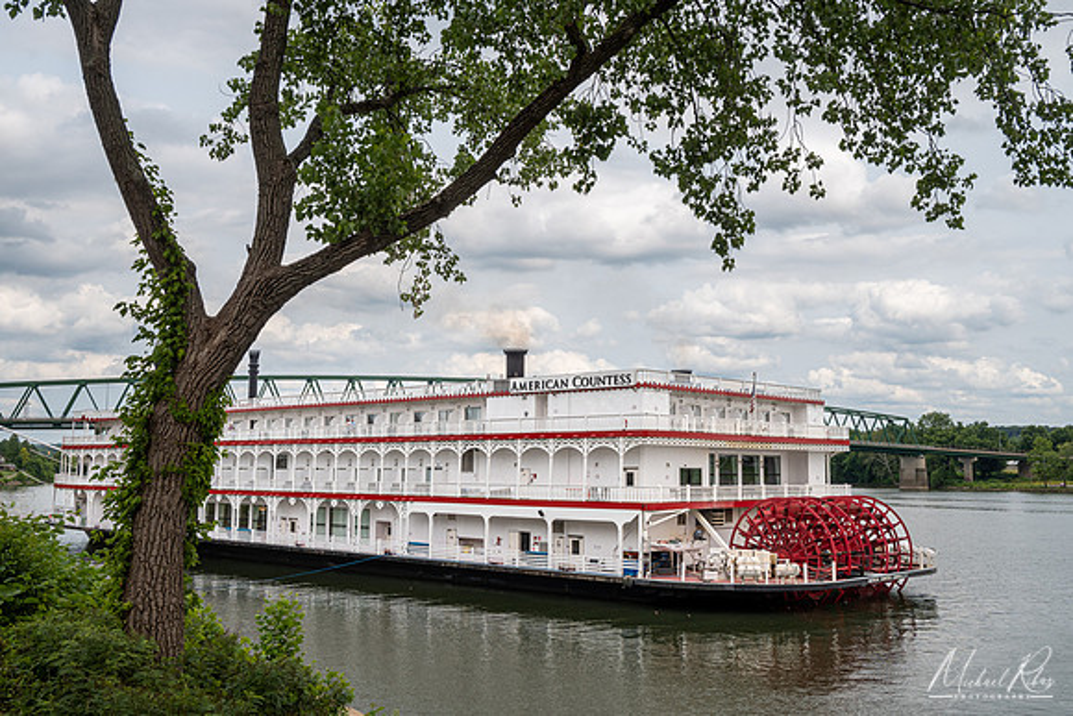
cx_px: 536
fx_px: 1073
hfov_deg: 53.1
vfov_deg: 36.9
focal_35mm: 36
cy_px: 358
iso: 125
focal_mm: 24
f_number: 11
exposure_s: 1/250
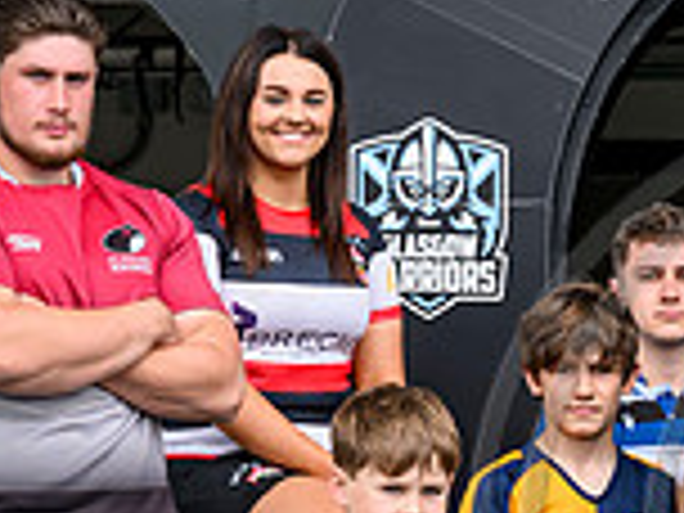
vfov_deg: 5.2
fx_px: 5631
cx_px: 1110
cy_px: 531
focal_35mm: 285
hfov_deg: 6.8
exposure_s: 1/250
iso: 250
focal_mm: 64
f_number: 5
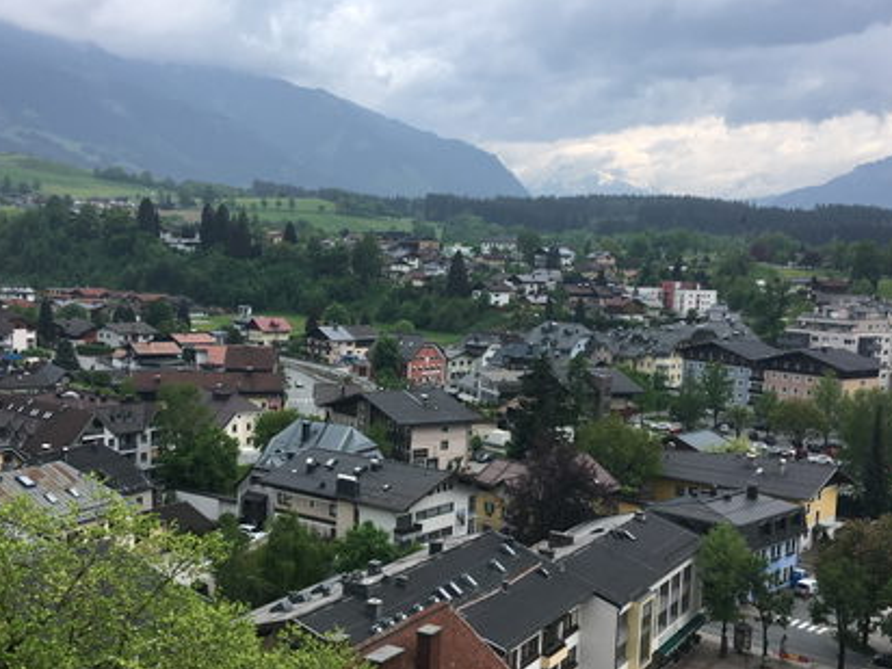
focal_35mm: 45
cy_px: 411
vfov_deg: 32.1
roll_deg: -0.8
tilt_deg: -9.7
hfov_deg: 42.0
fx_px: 1160
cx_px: 403
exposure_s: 1/827
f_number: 2.2
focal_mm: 4.15
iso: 25
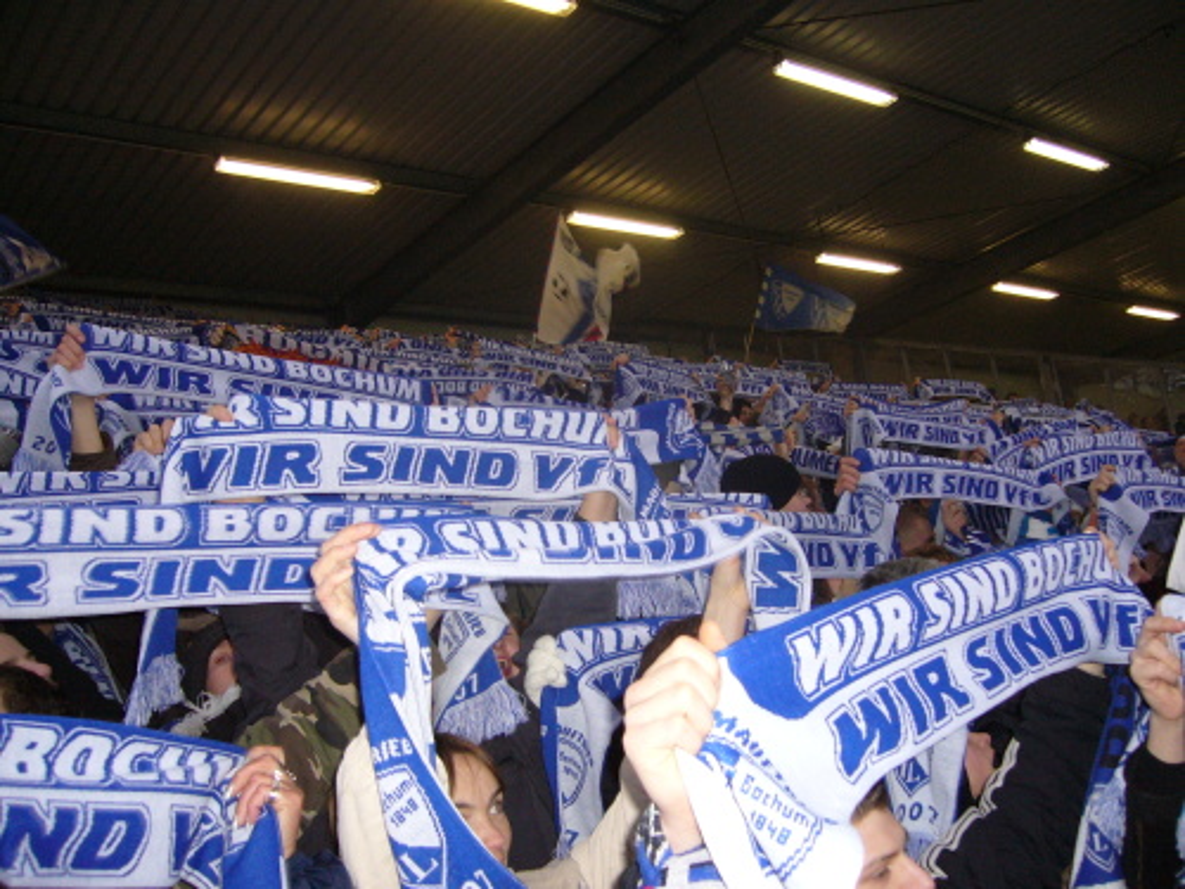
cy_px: 444
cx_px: 592
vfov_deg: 40.7
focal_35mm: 35
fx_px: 1198
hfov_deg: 52.6
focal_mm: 5.8
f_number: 2.8
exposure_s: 1/60
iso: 160
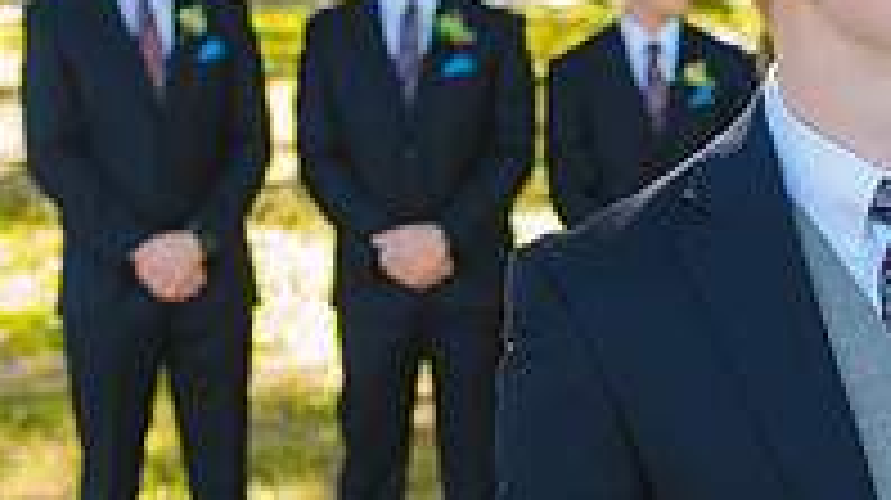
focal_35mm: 114
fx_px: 2691
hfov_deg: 18.0
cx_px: 1017
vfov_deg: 10.6
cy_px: 425
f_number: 4
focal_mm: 35
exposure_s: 1/320
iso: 400
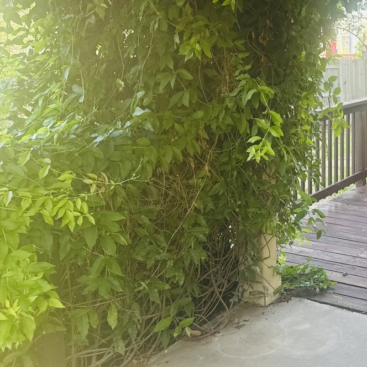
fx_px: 552
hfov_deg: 33.5
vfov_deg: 35.9
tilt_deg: -6.1
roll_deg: -0.1
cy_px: 88
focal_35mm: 46
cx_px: 373
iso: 80
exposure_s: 1/275
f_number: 1.78
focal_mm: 6.76
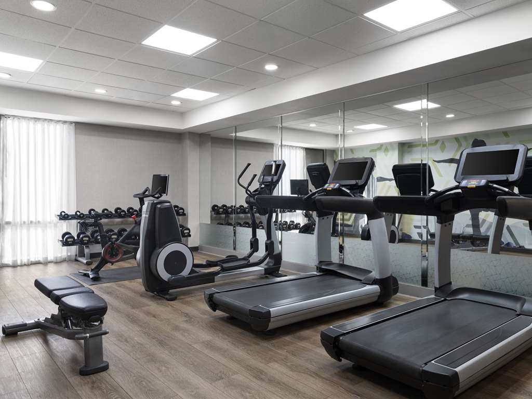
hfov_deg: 69.4
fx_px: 384
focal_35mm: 25
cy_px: 200
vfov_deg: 54.9
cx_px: 266
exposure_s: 1/1.67
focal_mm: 32
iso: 160
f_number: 11
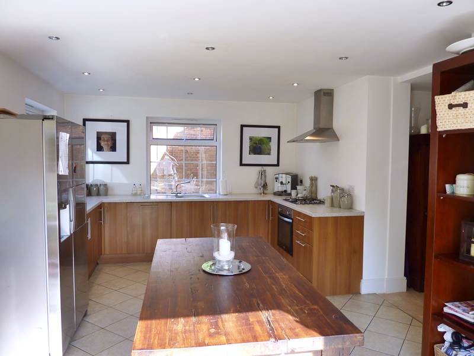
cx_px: 237
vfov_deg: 54.9
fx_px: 342
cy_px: 178
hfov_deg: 69.4
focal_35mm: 25
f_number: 3.3
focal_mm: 4.1
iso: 80
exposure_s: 1/60
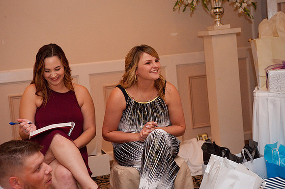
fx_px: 554
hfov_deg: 28.9
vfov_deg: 19.4
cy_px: 94
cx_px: 142
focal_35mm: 70
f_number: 5.6
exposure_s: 1/160
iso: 3200
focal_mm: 70
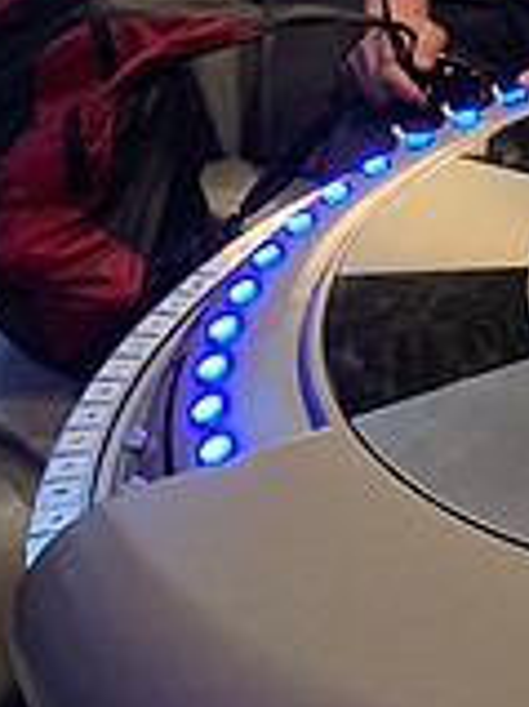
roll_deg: +1.5
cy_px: -96
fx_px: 1938
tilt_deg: -20.1
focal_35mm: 95
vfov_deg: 19.7
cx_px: 942
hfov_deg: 13.9
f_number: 1.8
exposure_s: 1/24
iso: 640
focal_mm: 4.25
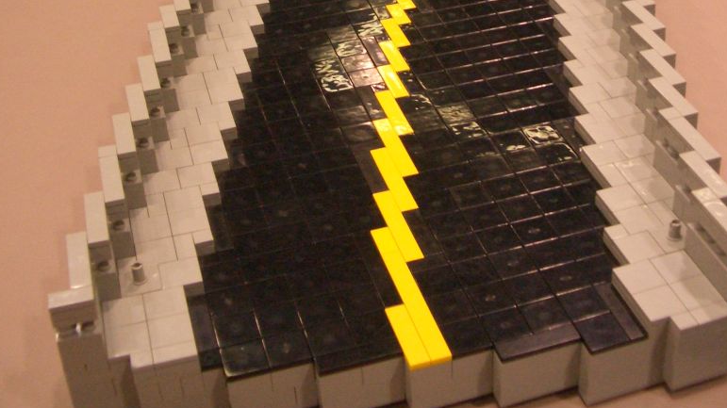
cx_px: 445
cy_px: 14
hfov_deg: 36.5
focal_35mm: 57
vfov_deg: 20.5
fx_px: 1098
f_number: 2.6
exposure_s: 1/50
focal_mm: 5.8
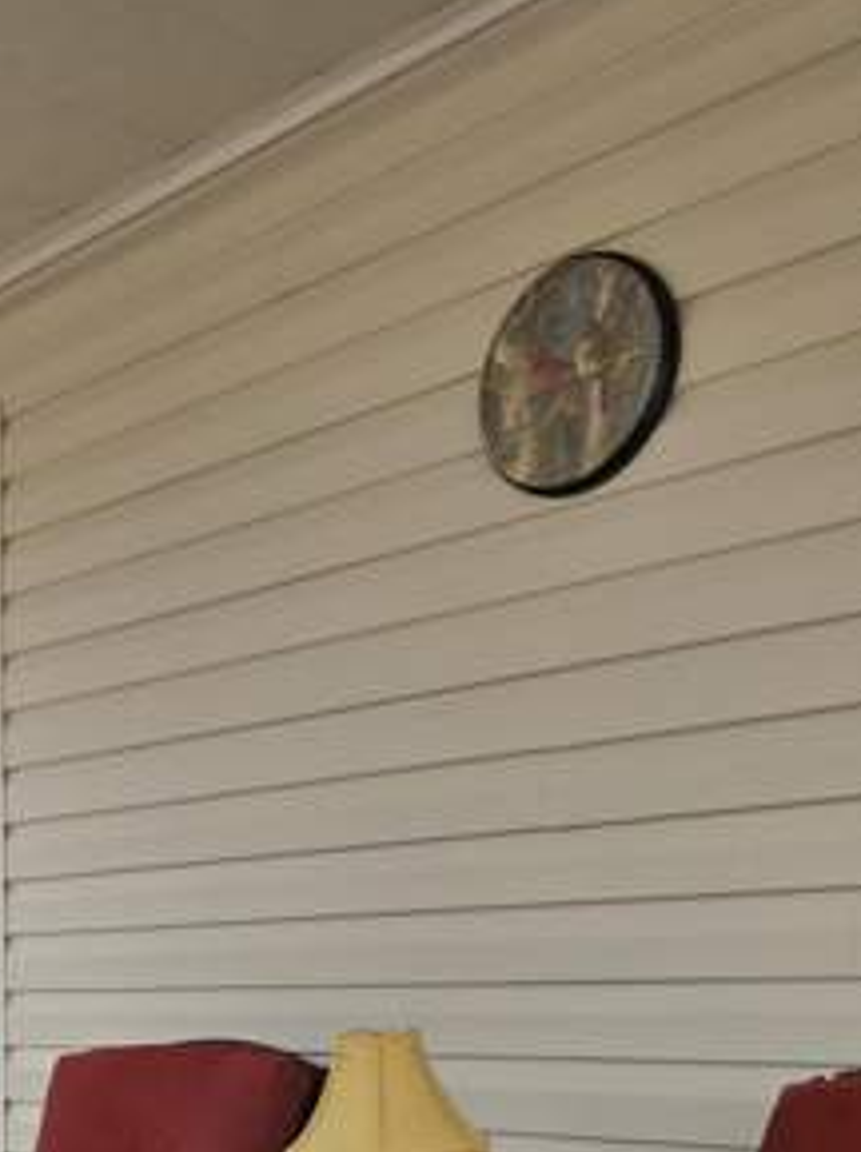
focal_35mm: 51
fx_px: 1695
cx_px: 60
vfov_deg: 34.1
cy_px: 1160
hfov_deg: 27.3
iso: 32
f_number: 1.7
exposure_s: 1/359
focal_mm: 6.3
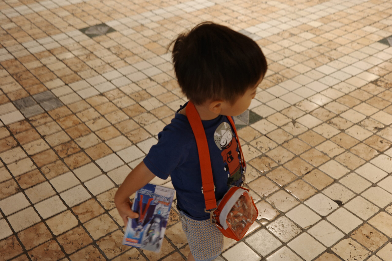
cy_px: 130
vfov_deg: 33.4
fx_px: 436
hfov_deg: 48.5
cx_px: 196
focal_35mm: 40
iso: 250
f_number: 4
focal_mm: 26
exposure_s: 1/60
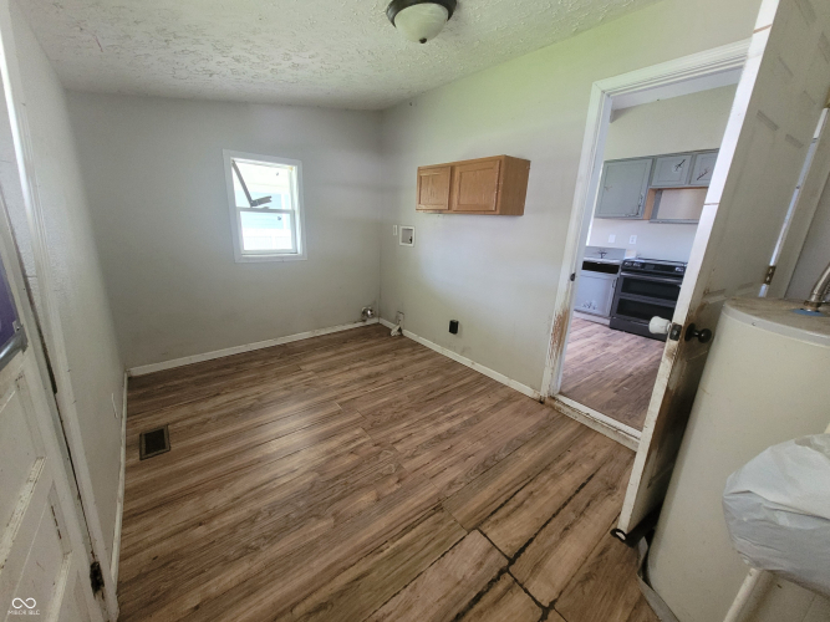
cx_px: 415
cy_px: 311
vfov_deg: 89.9
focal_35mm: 13
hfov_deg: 106.2
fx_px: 312
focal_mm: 1.74
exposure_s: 1/40
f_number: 2.2
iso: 320
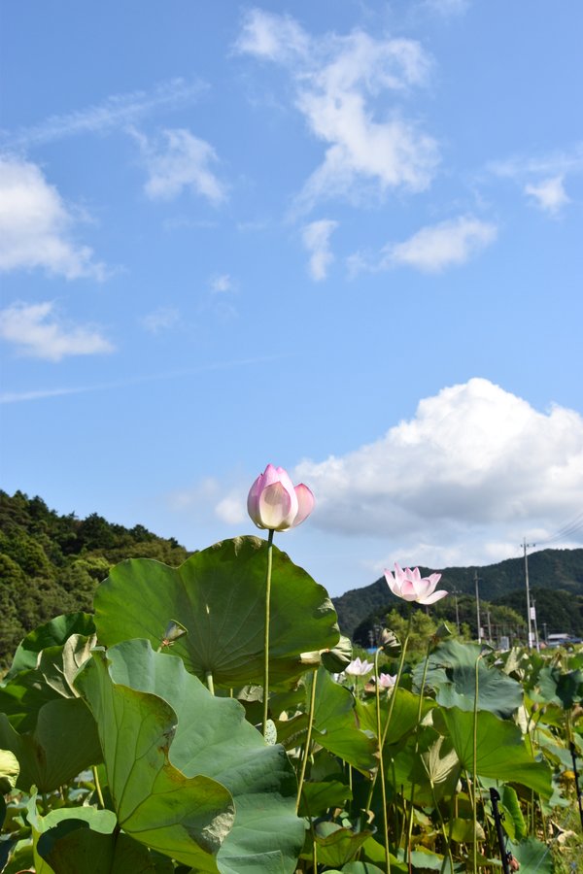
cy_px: 437
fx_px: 1020
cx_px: 292
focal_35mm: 42
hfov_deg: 31.9
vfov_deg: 46.4
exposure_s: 1/400
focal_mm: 28
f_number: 10
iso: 200
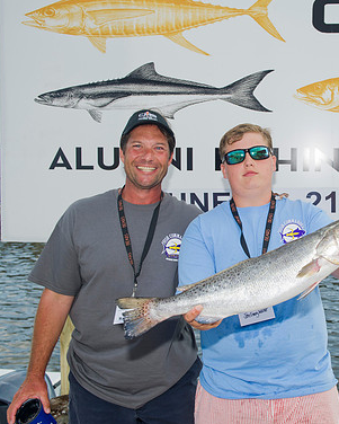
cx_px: 279
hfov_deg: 34.4
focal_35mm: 42
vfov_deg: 43.8
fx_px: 527
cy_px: 215
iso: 200
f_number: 6.3
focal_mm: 29
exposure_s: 1/250
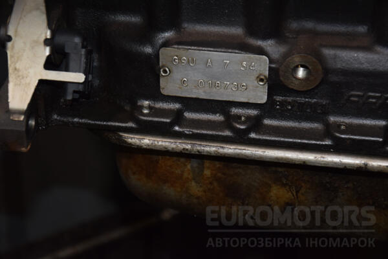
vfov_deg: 11.4
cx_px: 194
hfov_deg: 17.1
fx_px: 1293
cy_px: 130
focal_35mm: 120
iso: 800
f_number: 5.3
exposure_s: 1/60
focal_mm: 80
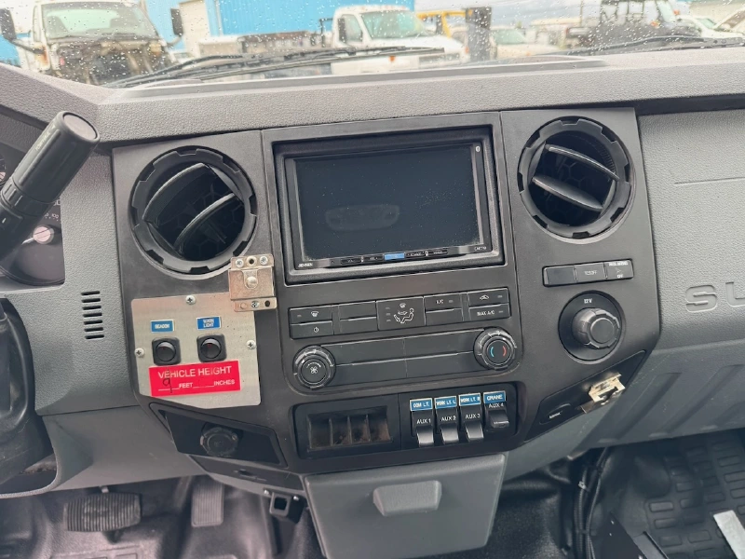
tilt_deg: -24.7
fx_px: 517
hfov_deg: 71.6
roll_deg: +4.9
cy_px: 280
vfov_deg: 56.8
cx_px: 372
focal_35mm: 24
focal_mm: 6.76
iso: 80
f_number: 1.78
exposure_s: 1/139
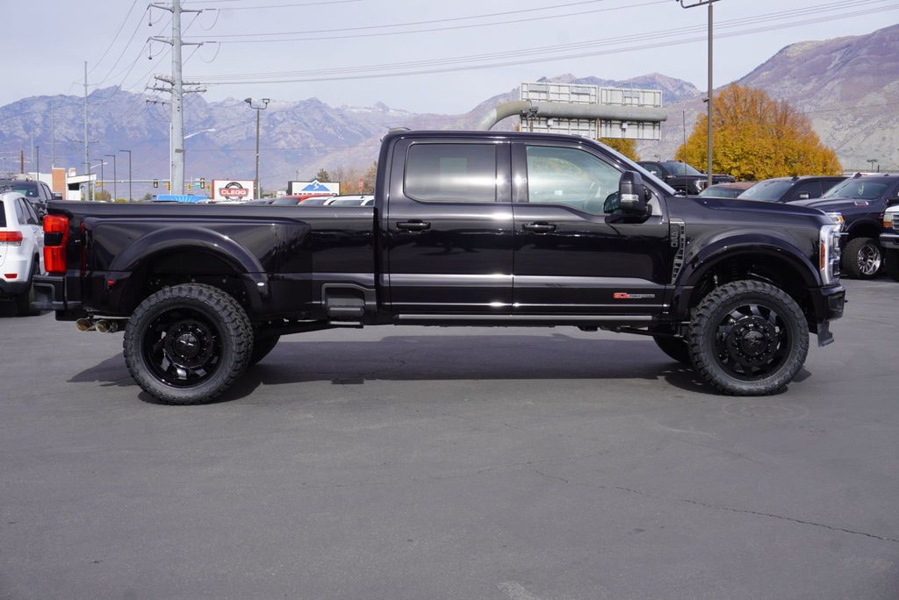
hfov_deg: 41.1
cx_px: 450
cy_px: 300
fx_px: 1199
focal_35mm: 48
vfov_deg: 28.1
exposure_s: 1/125
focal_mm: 32
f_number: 11
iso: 100
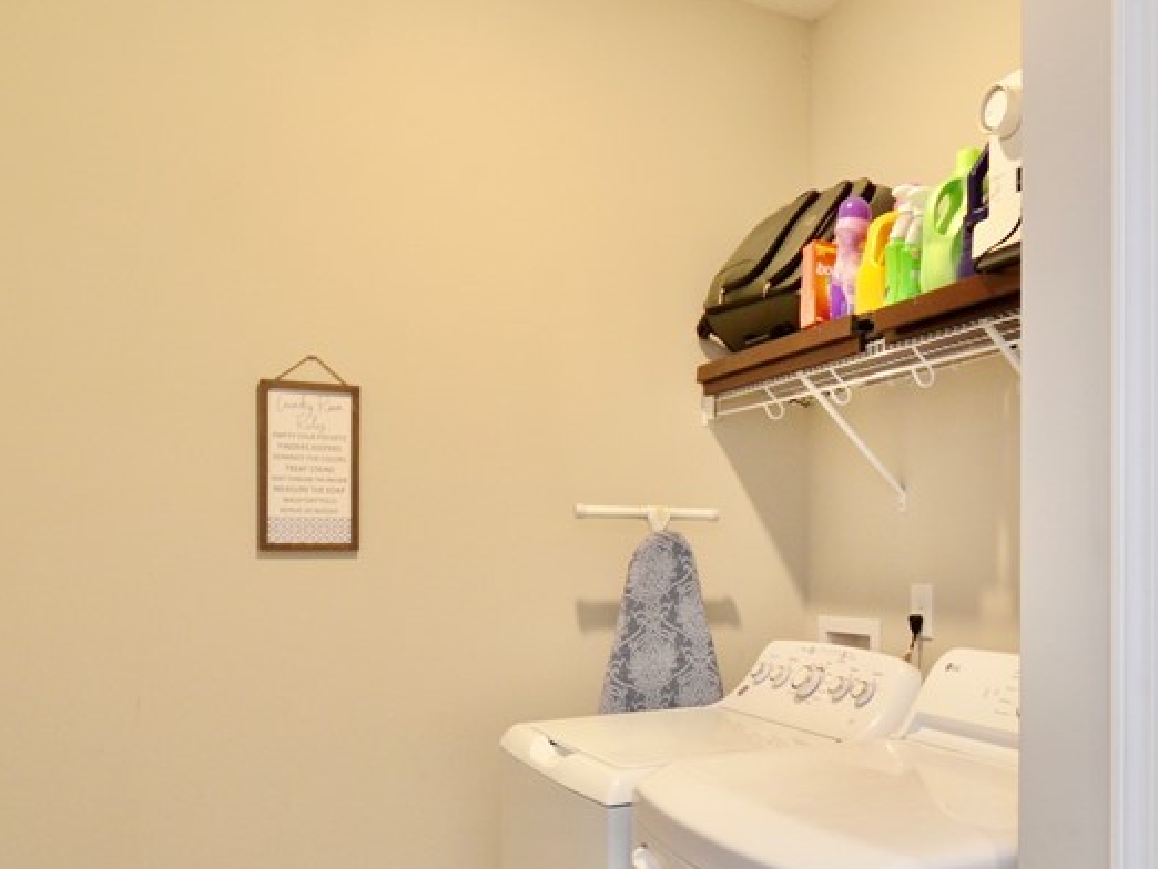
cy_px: 538
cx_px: 886
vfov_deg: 46.5
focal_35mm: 30
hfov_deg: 56.6
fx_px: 1004
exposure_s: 1/30
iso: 800
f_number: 4
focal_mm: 10
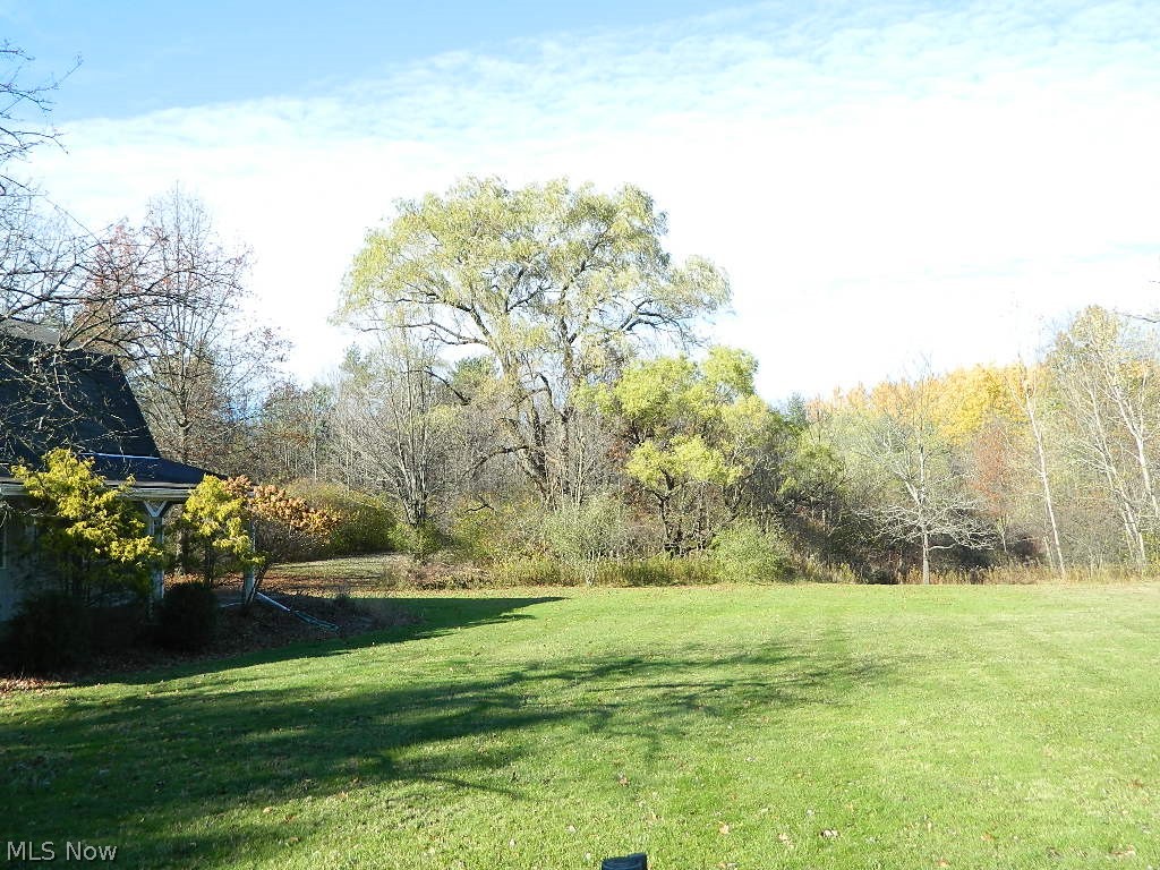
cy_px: 435
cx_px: 580
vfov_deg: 45.4
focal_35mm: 31
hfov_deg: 58.4
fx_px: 1039
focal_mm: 5.6
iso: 80
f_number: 3.2
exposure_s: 1/320
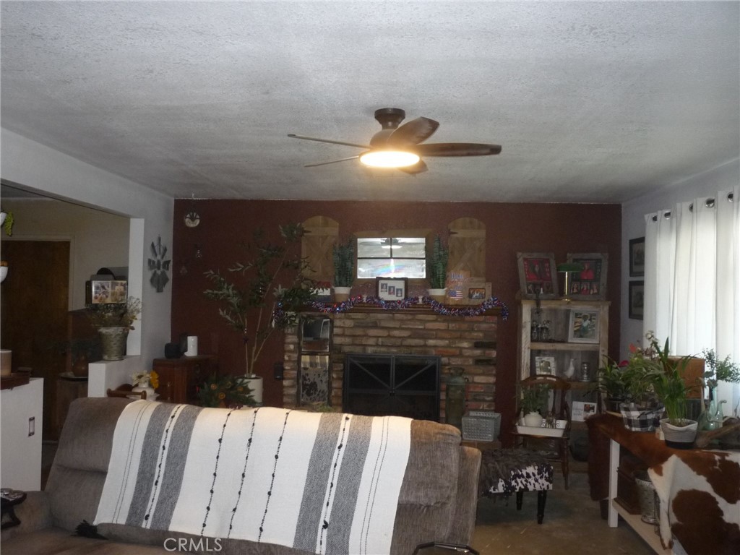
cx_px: 370
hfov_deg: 56.8
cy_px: 278
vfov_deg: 44.2
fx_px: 684
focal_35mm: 32
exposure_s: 1/30
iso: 250
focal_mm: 5.2
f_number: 3.3
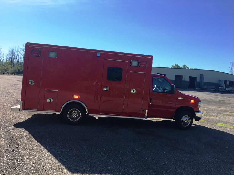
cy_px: 88
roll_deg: -4.0
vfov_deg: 48.2
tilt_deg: -3.0
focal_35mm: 29
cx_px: 117
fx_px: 196
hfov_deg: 61.7
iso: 25
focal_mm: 4.15
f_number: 2.2
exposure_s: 1/1261
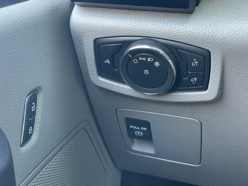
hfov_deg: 36.8
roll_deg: +1.5
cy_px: 93
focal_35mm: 52
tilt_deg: -23.4
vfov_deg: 28.0
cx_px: 124
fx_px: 373
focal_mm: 6
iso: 200
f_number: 2
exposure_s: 1/92
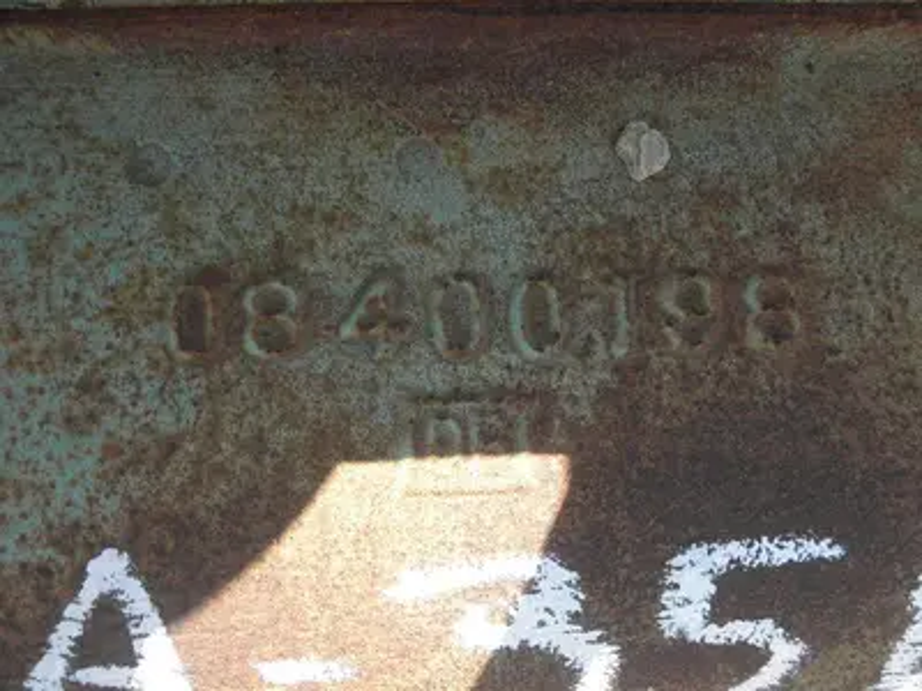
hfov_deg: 63.4
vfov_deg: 49.7
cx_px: 461
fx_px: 746
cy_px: 346
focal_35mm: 28
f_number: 3
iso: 64
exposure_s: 1/250
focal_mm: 5
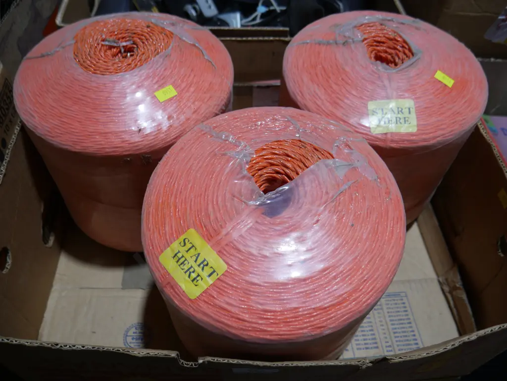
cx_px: 254
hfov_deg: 63.4
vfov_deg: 49.8
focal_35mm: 28
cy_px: 190
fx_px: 410
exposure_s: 1/125
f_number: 3.5
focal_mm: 14
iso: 200
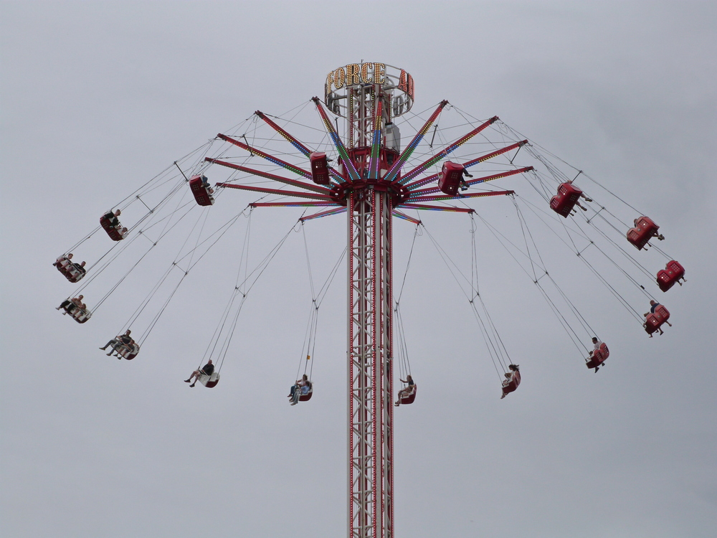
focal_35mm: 130
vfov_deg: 11.4
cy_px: 269
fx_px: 2693
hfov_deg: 15.2
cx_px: 358
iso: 100
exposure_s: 1/1000
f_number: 5.6
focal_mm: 23.5
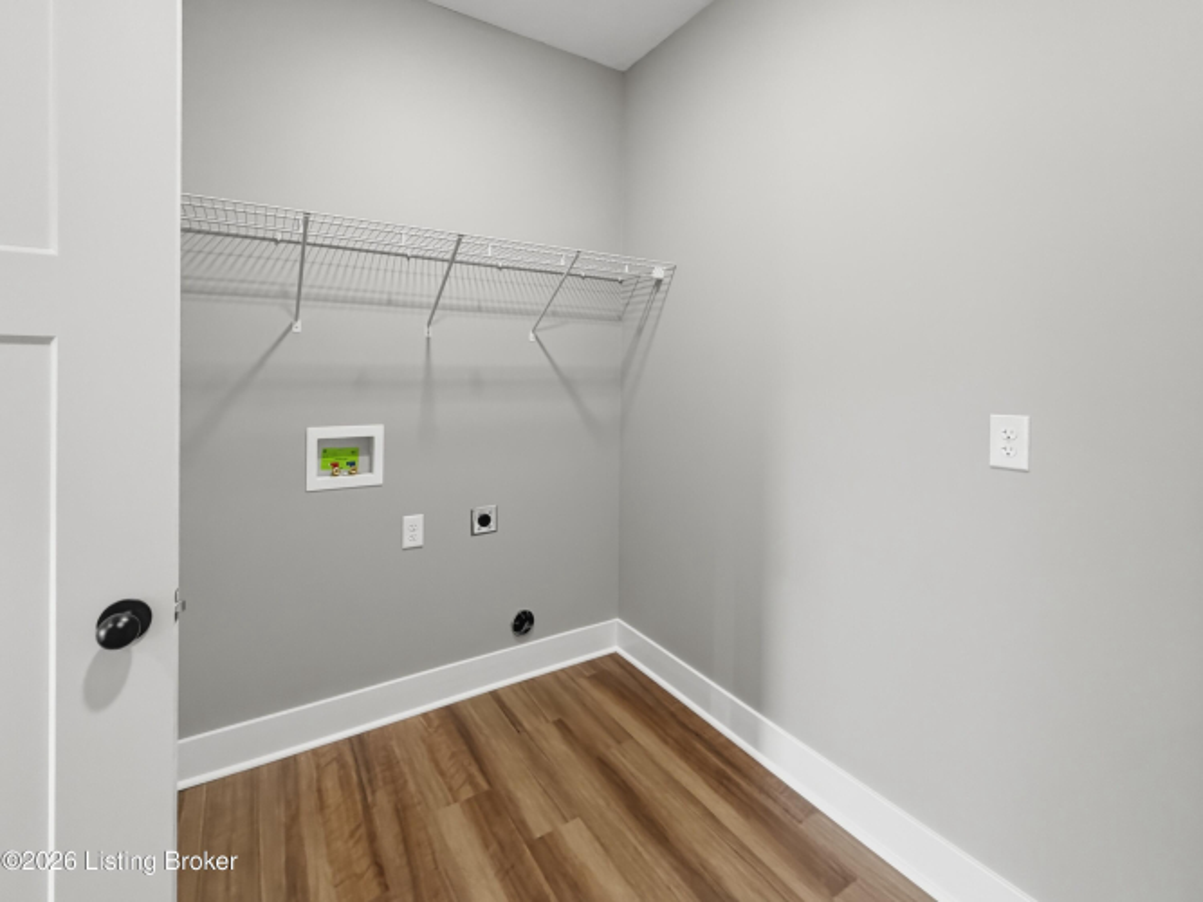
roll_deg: -2.5
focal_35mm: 14
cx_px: 602
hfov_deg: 102.1
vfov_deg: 85.7
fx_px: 486
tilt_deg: -5.7
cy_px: 451
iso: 250
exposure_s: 1/60
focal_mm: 2.2
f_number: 2.2
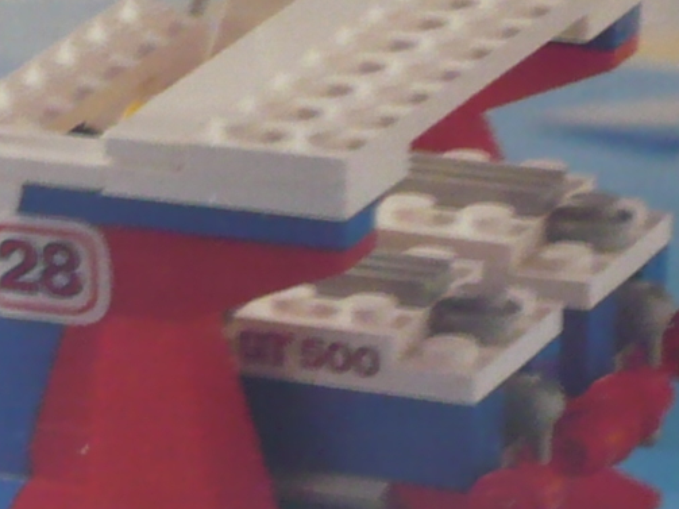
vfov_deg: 7.6
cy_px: 72
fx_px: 3844
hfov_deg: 9.7
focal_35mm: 196
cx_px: -466
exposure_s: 1/10
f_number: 2.8
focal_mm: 5.8
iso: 200
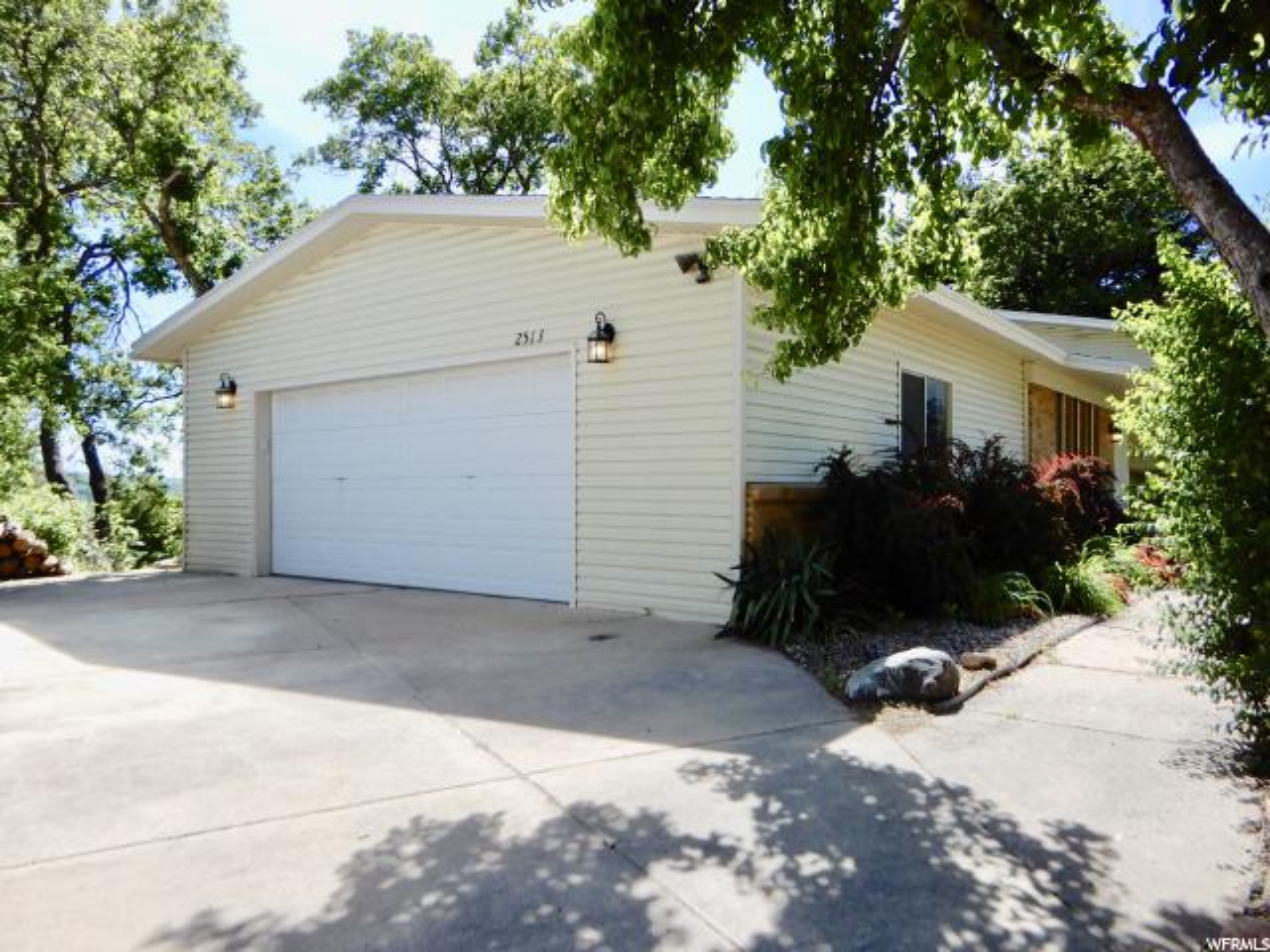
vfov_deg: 56.8
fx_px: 881
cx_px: 635
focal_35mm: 24
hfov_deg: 71.6
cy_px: 476
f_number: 3.4
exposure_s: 1/500
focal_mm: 4.3
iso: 80
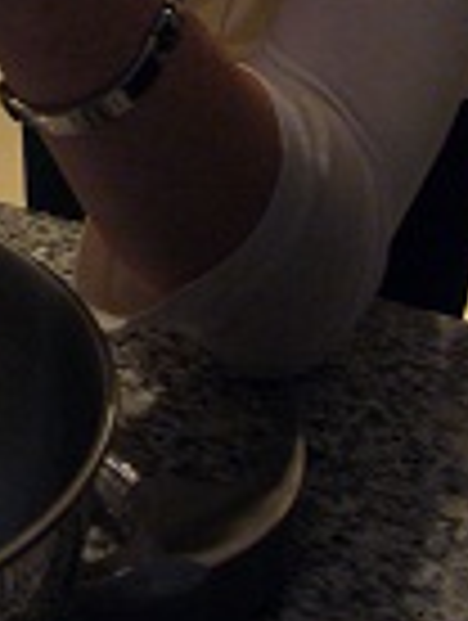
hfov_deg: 17.6
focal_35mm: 81
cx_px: -50
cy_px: -94
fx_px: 1456
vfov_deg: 22.5
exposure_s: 1/8
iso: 200
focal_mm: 4.6
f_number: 2.8
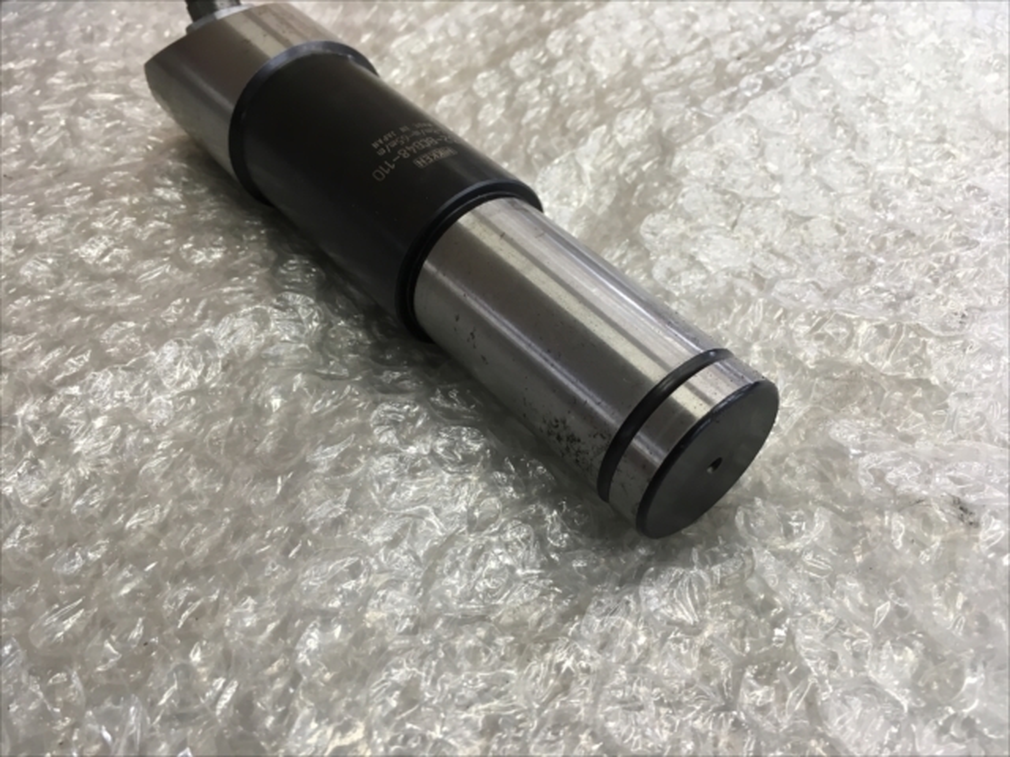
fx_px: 846
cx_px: 505
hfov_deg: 61.7
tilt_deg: -51.2
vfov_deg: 48.2
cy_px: 378
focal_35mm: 29
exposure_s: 1/30
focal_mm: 4.15
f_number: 2.2
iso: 50
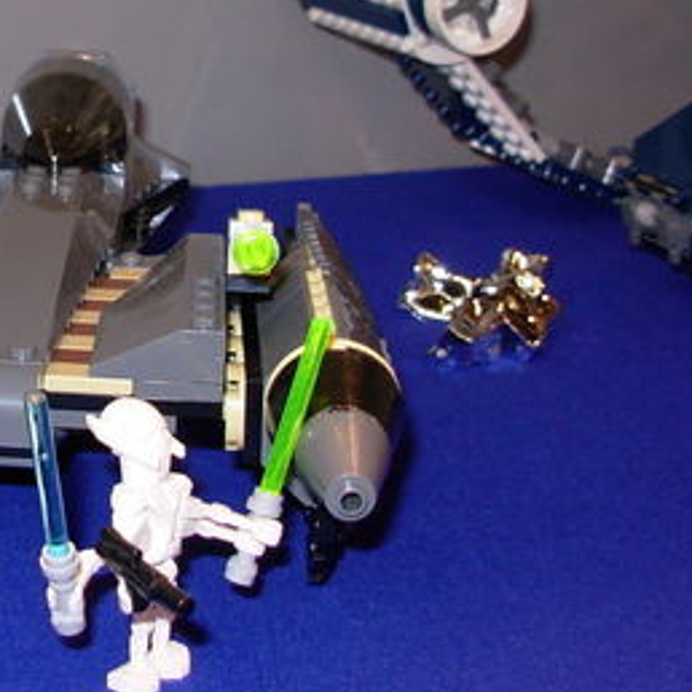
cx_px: -99
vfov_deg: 22.0
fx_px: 1764
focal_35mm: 78
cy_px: 177
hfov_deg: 20.9
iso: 50
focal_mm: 6.3
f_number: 2.9
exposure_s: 1/32
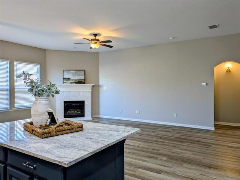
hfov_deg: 69.4
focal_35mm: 25
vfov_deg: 54.9
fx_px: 173
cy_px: 90
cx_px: 120
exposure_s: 1/120
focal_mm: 5.43
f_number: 1.89
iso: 77
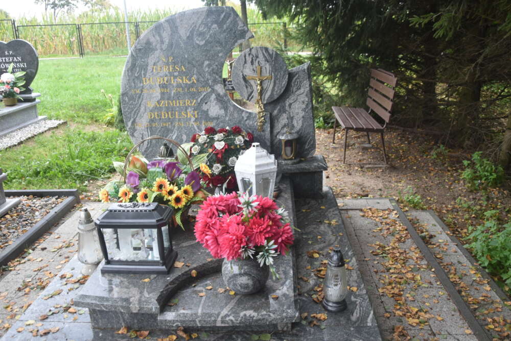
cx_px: 256
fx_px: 447
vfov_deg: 41.8
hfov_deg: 59.5
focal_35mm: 32
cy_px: 170
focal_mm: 21
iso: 450
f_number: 4
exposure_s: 1/60
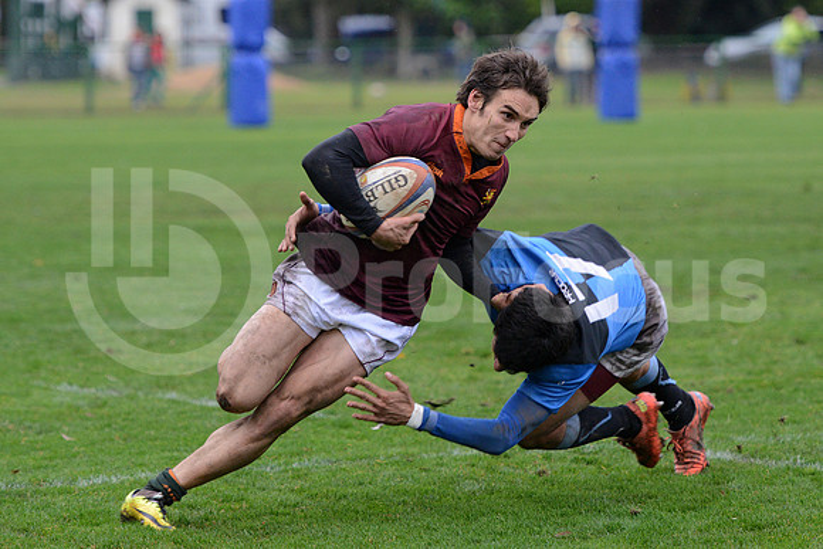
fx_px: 4230
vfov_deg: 7.4
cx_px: 412
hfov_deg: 11.1
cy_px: 274
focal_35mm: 185
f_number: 4
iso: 2500
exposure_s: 1/500
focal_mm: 185
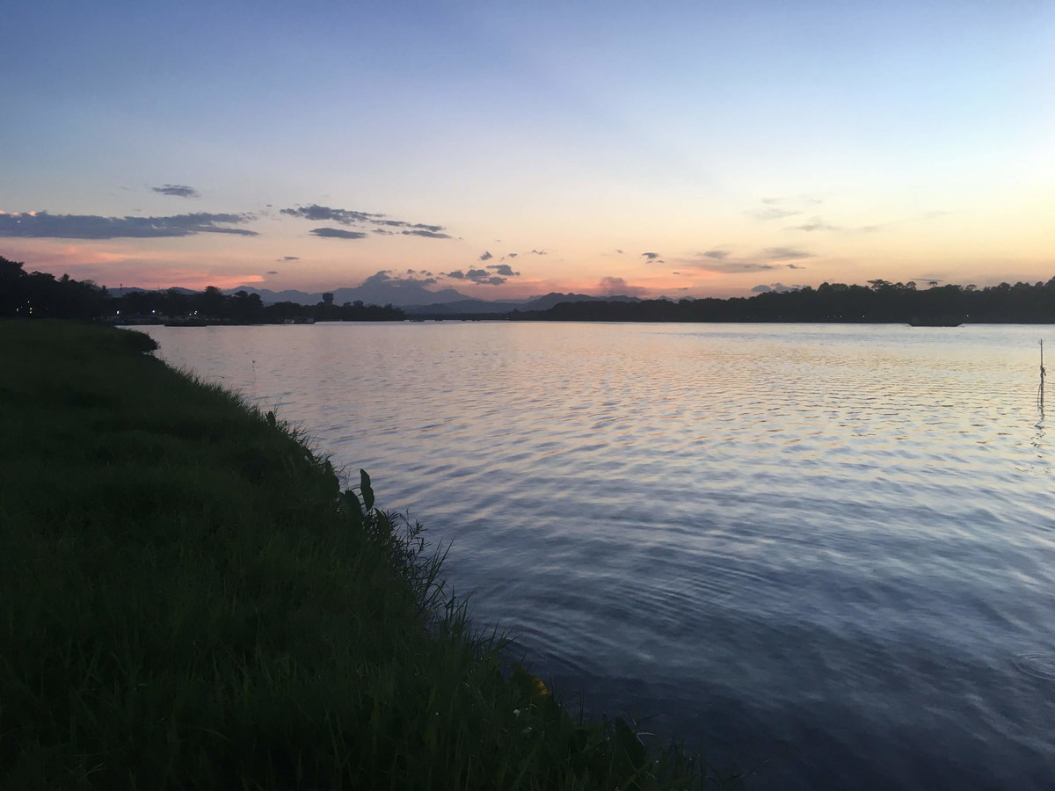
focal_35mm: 29
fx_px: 884
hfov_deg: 61.7
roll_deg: -1.0
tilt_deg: -4.2
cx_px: 528
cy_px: 396
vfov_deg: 48.2
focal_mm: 4.15
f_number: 2.2
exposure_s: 1/33
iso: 25
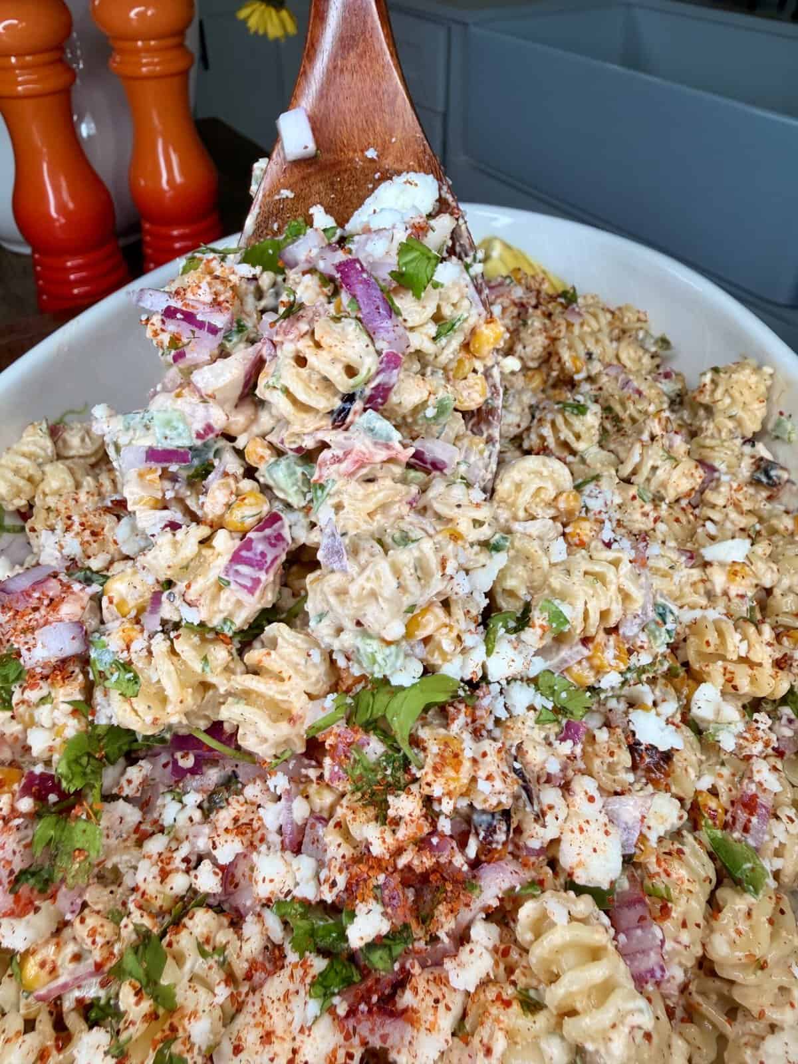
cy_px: 532
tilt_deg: -36.9
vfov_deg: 71.6
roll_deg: +0.4
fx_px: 738
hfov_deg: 56.8
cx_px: 399
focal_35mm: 24
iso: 50
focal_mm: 2.22
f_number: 2.2
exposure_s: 1/426
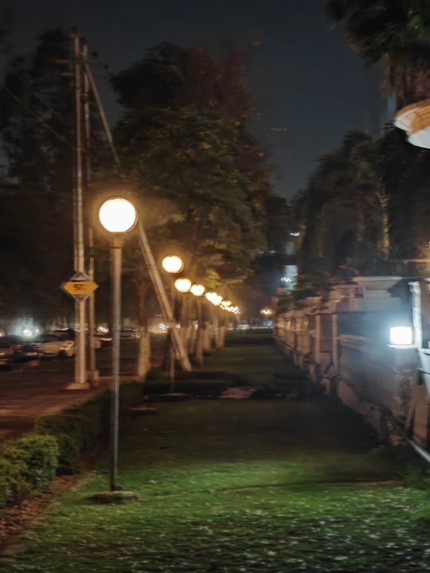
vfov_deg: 20.7
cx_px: 215
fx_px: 1573
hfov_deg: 15.6
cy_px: 286
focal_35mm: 95
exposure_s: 1/10
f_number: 3
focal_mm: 14.92
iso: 3907
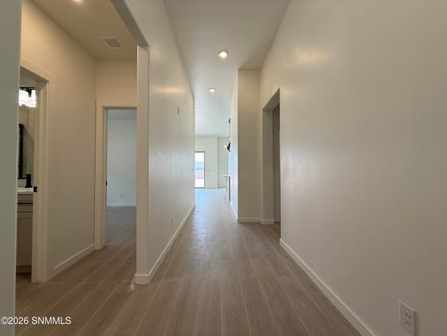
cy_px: 168
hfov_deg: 102.1
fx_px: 181
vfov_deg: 85.7
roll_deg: +0.2
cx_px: 224
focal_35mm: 14
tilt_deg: +0.8
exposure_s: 1/120
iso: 50
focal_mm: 2.22
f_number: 2.2
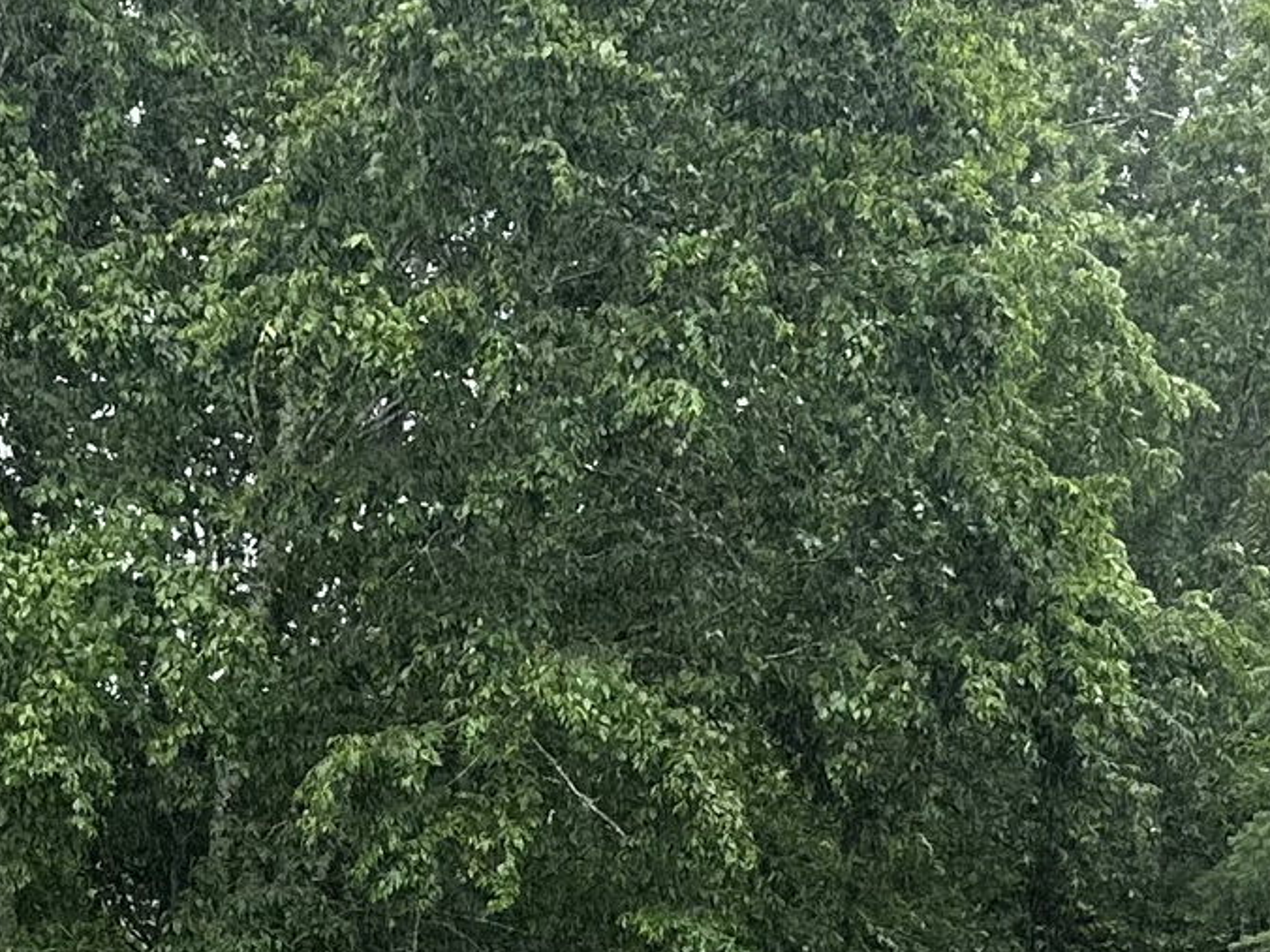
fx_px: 3999
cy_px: 1637
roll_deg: -2.3
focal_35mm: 109
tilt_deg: -8.4
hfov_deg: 18.0
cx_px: 468
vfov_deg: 12.5
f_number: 1.78
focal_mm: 6.86
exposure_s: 1/258
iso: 80
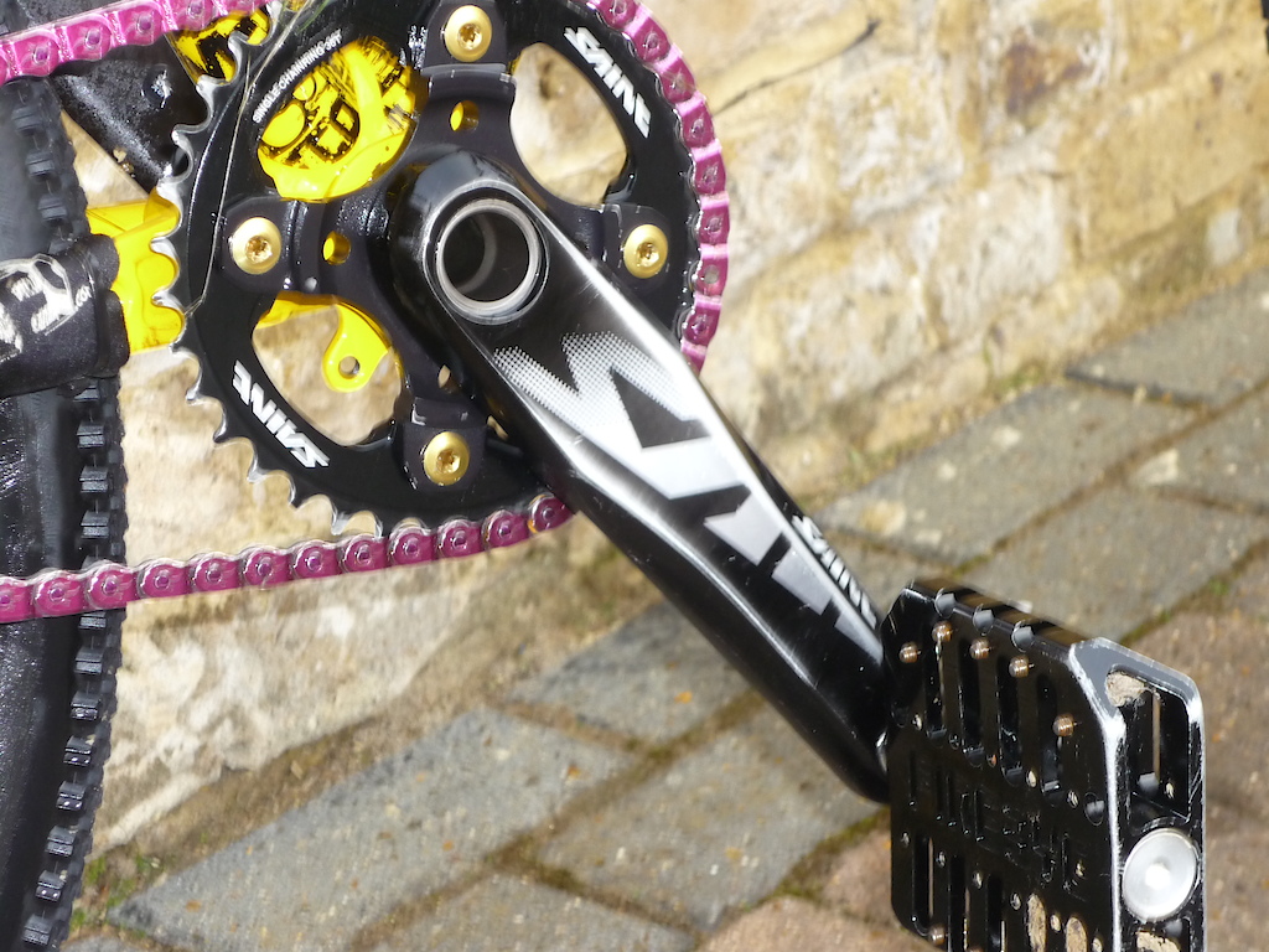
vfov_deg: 16.8
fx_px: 3226
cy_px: 476
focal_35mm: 88
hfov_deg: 22.3
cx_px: 634
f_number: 4.6
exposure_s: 1/50
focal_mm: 14.6
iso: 200
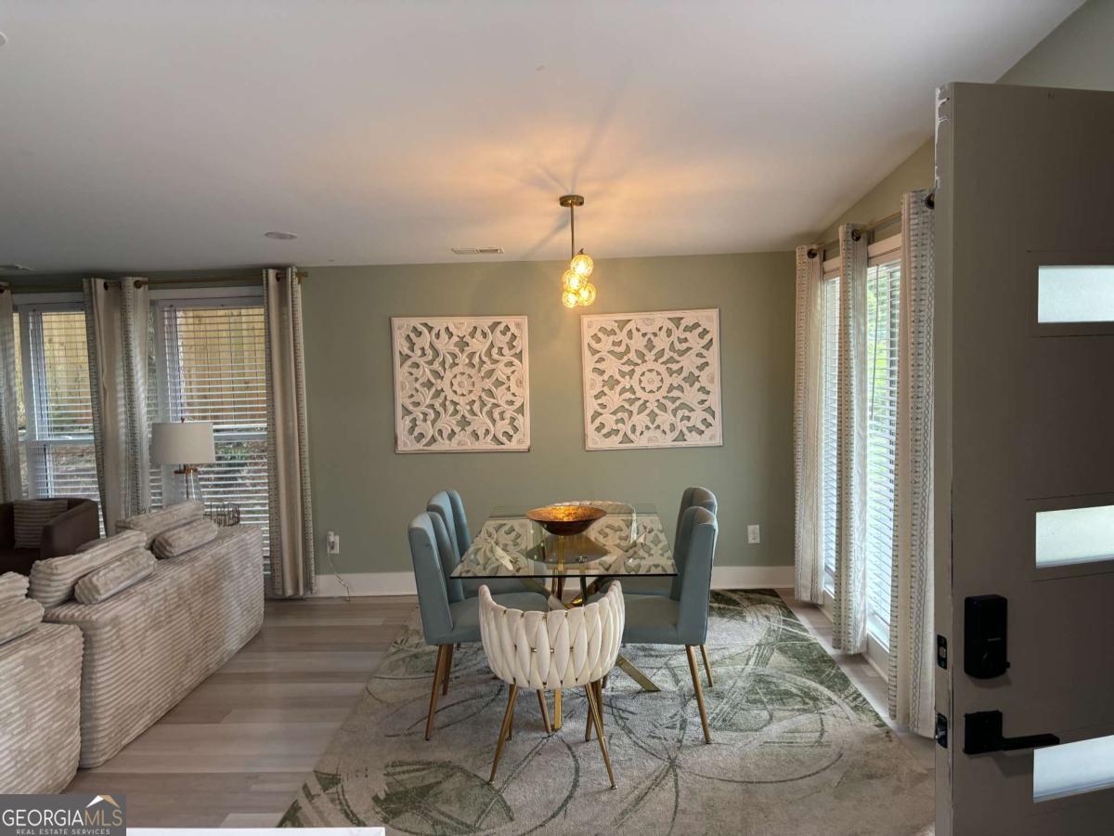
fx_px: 837
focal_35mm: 26
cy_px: 418
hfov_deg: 67.3
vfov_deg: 53.1
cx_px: 557
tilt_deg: -3.8
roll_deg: +2.4
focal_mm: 5.96
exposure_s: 1/60
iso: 125
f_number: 1.6
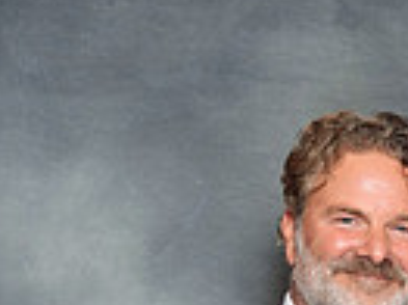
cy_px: 632
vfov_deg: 7.0
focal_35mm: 203
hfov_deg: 9.7
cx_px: 386
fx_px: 2386
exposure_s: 1/125
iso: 400
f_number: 6.3
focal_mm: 41
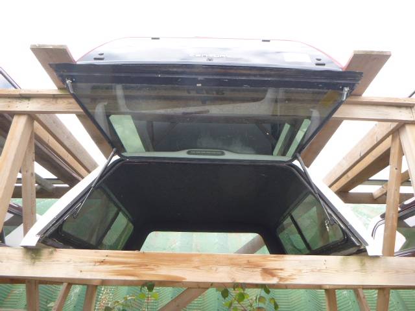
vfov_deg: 54.9
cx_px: 208
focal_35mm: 25
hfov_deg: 69.4
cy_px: 156
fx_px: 300
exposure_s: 1/60
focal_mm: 4.5
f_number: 3.9
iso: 100
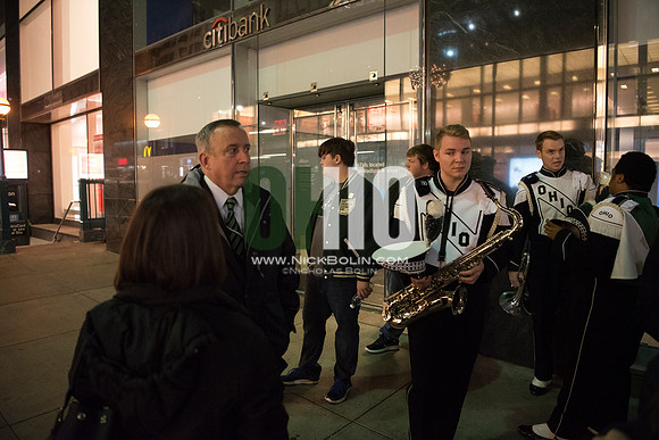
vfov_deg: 53.2
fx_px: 439
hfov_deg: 73.7
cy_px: 220
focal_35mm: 24
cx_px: 330
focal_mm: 24
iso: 8000
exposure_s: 1/160
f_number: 2.8
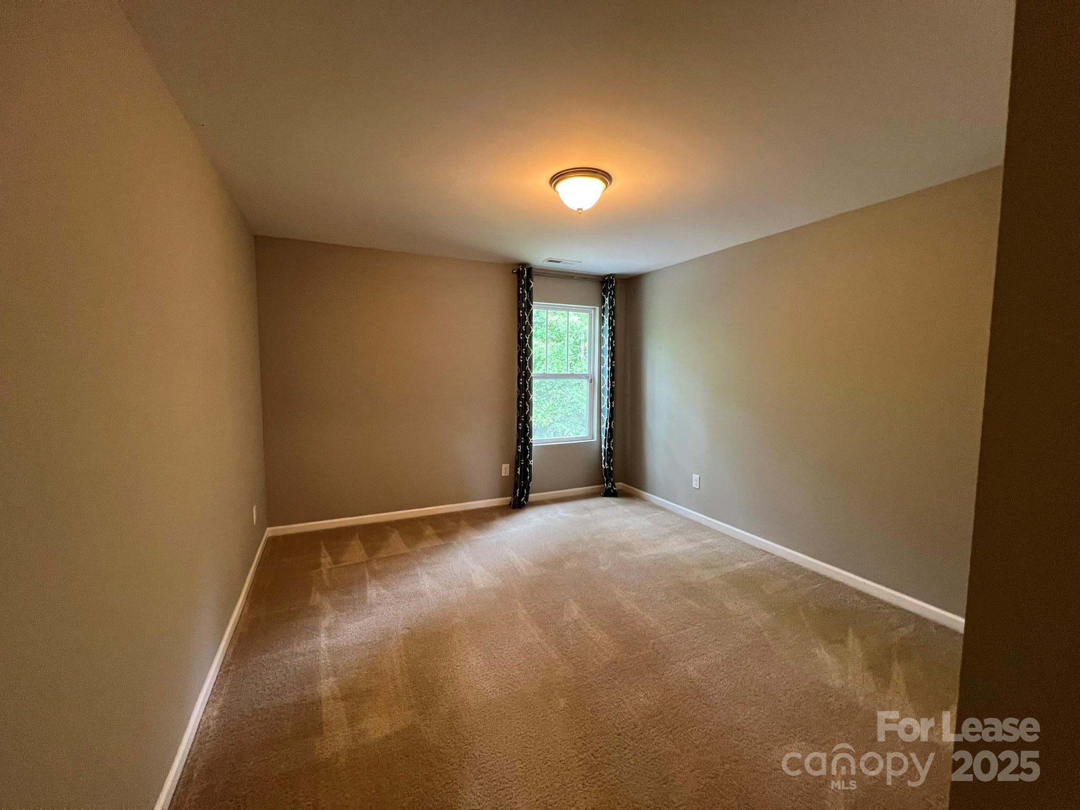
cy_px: 405
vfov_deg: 89.9
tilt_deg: -5.7
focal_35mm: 13
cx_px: 540
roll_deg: +0.1
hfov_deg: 106.2
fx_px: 406
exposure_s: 1/60
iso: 250
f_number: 1.8
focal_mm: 1.57
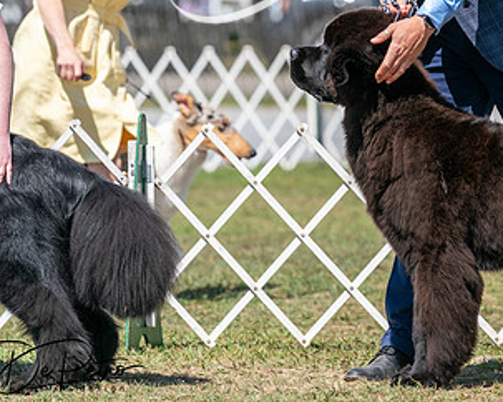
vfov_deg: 3.7
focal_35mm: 419
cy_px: 58
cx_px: 446
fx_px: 6234
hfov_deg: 4.6
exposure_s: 1/1600
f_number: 4.5
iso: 250
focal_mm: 200
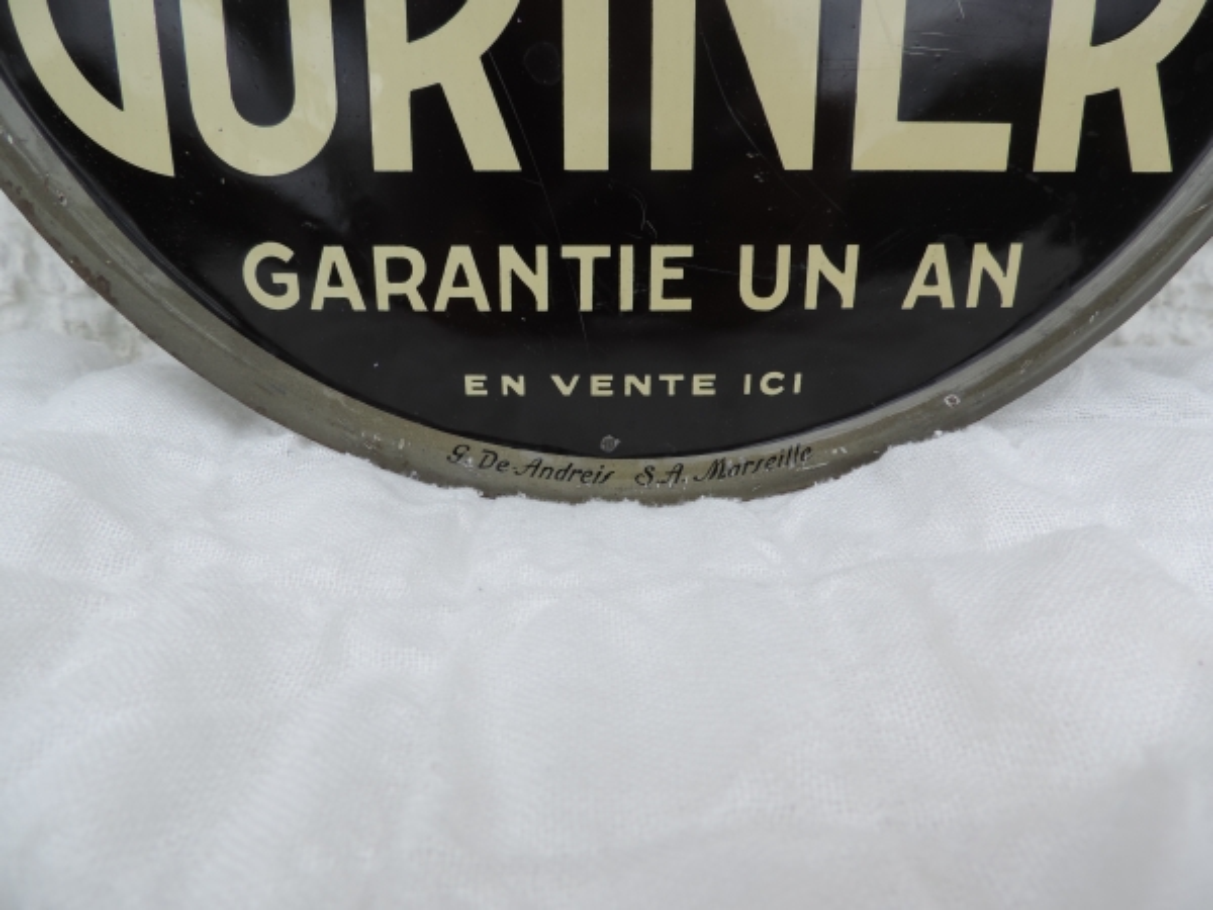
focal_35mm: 24
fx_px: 841
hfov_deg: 71.6
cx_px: 606
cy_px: 455
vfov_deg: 56.8
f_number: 3
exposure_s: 1/640
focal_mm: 4.3
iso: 80
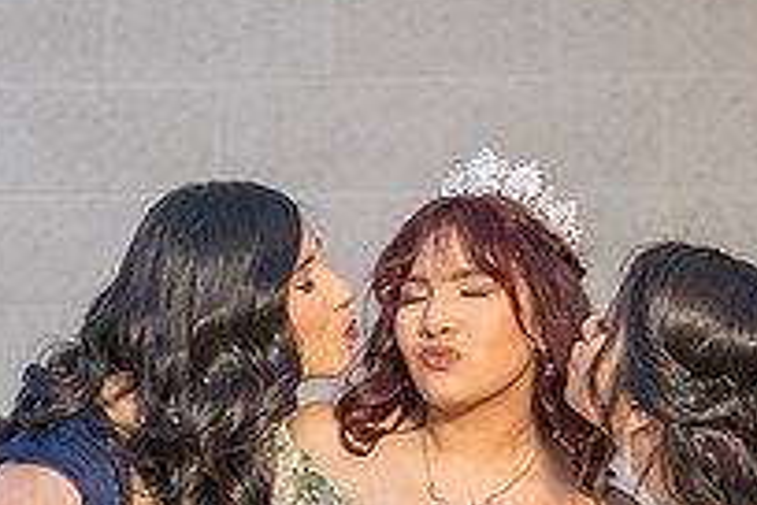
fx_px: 3343
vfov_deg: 8.5
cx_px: 338
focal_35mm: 159
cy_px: 603
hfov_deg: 12.9
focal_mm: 56
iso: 200
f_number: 2.8
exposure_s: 1/160
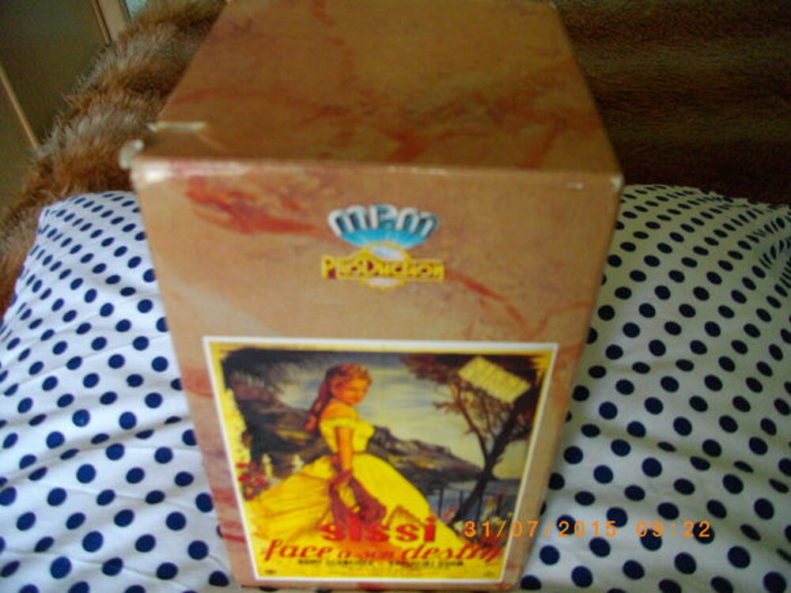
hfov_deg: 56.8
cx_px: 396
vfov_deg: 44.2
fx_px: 731
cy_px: 296
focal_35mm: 32
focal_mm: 5.7
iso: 324
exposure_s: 1/50
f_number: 2.9
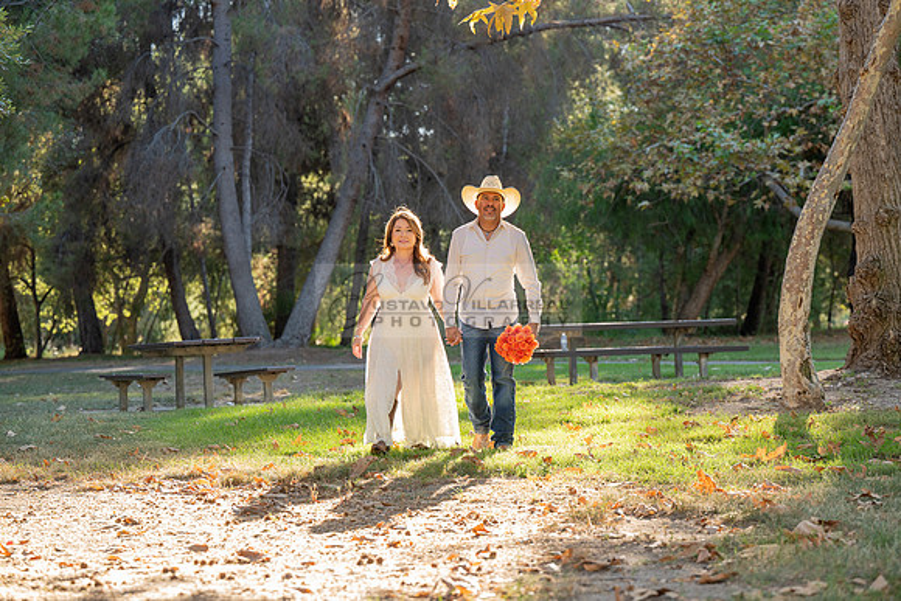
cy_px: 300
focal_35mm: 97
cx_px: 450
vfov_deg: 14.1
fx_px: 2428
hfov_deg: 21.0
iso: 200
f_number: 4
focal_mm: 97
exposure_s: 1/200
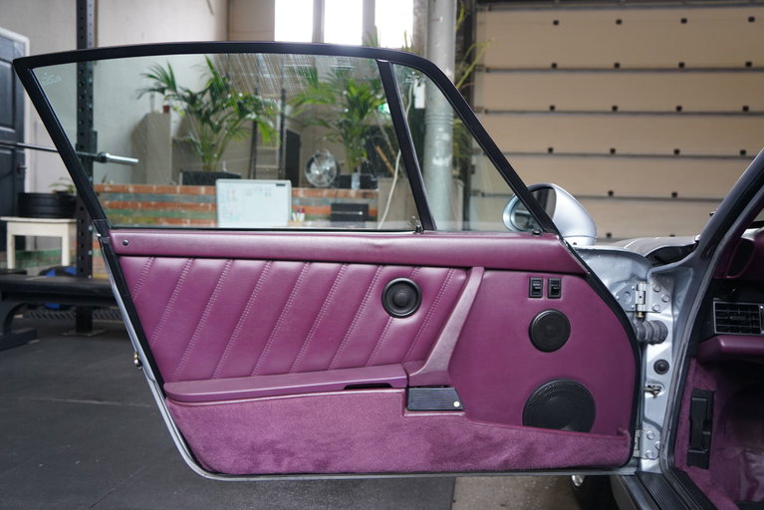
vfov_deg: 40.0
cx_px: 382
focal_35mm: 33
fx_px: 701
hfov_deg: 57.2
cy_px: 255
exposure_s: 1/200
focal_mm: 33
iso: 2000
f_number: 4
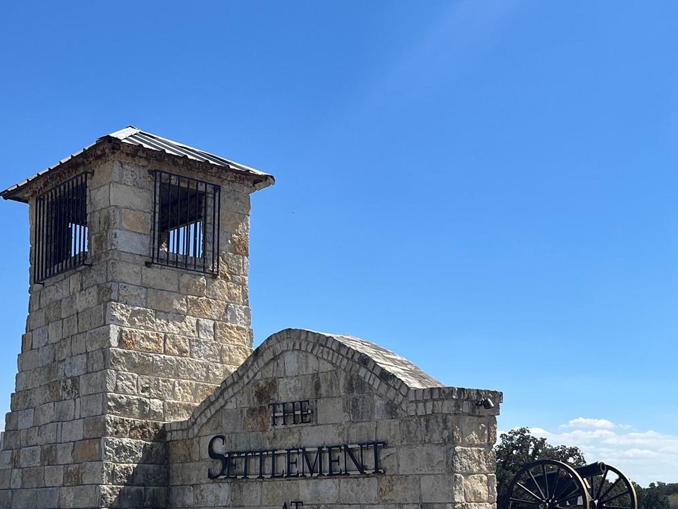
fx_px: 1038
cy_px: 472
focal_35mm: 53
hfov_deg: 36.1
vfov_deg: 26.5
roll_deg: -0.7
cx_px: 402
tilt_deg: +1.7
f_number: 1.6
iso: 50
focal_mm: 5.1
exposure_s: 1/4651
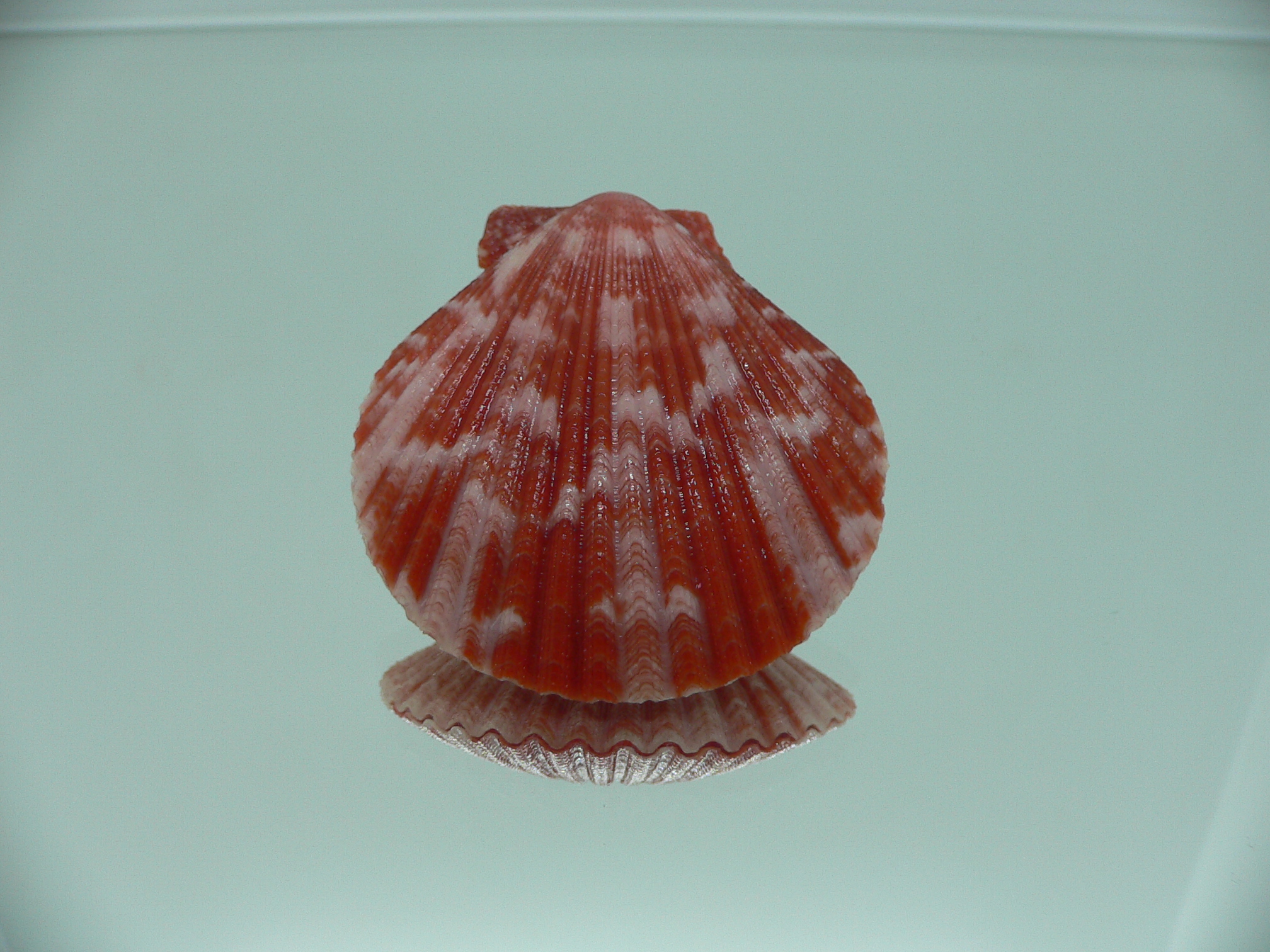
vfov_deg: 40.7
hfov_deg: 52.6
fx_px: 1284
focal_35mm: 35
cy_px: 476
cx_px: 635
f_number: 2.8
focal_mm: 4.6
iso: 80
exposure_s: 1/60
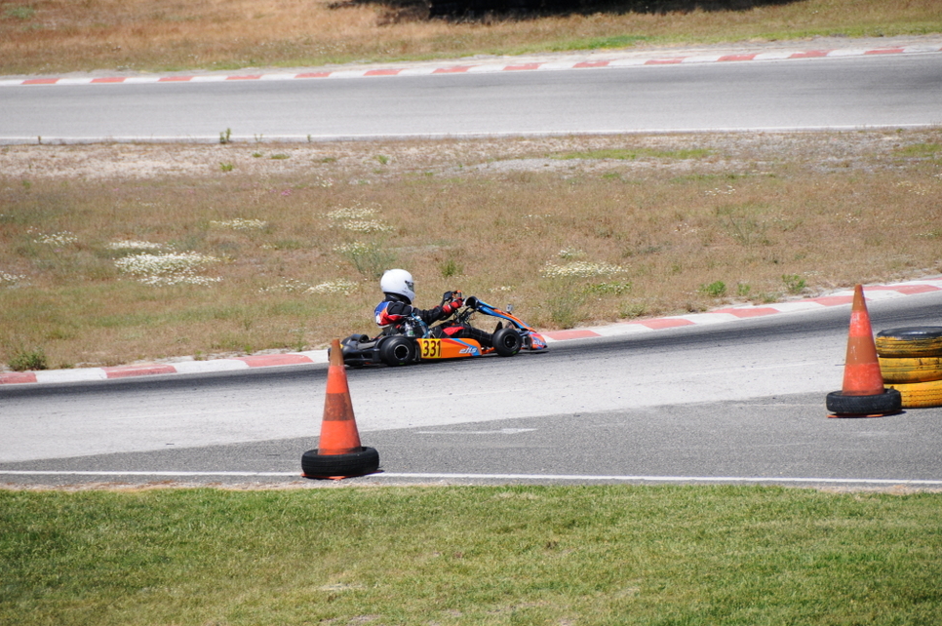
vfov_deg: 4.3
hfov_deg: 6.5
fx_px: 8312
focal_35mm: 318
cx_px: 497
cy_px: 297
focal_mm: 200
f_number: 5.6
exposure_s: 1/2000
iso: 400
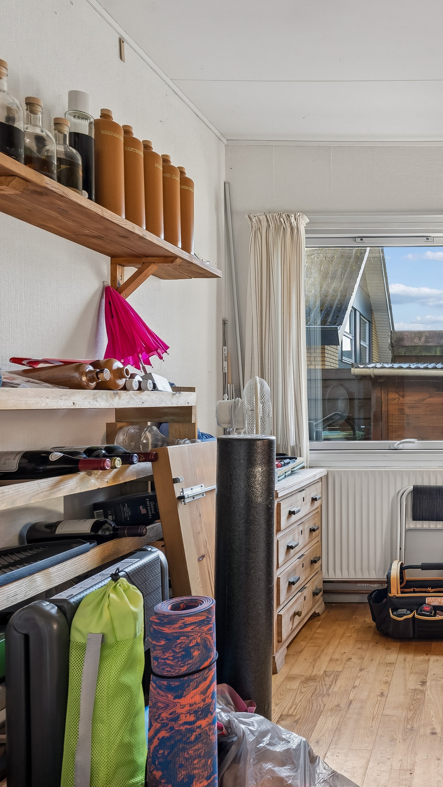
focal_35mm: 29
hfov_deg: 35.6
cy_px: 400
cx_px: 460
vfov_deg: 66.1
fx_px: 606
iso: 200
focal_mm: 18
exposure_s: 1/3.33
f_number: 8
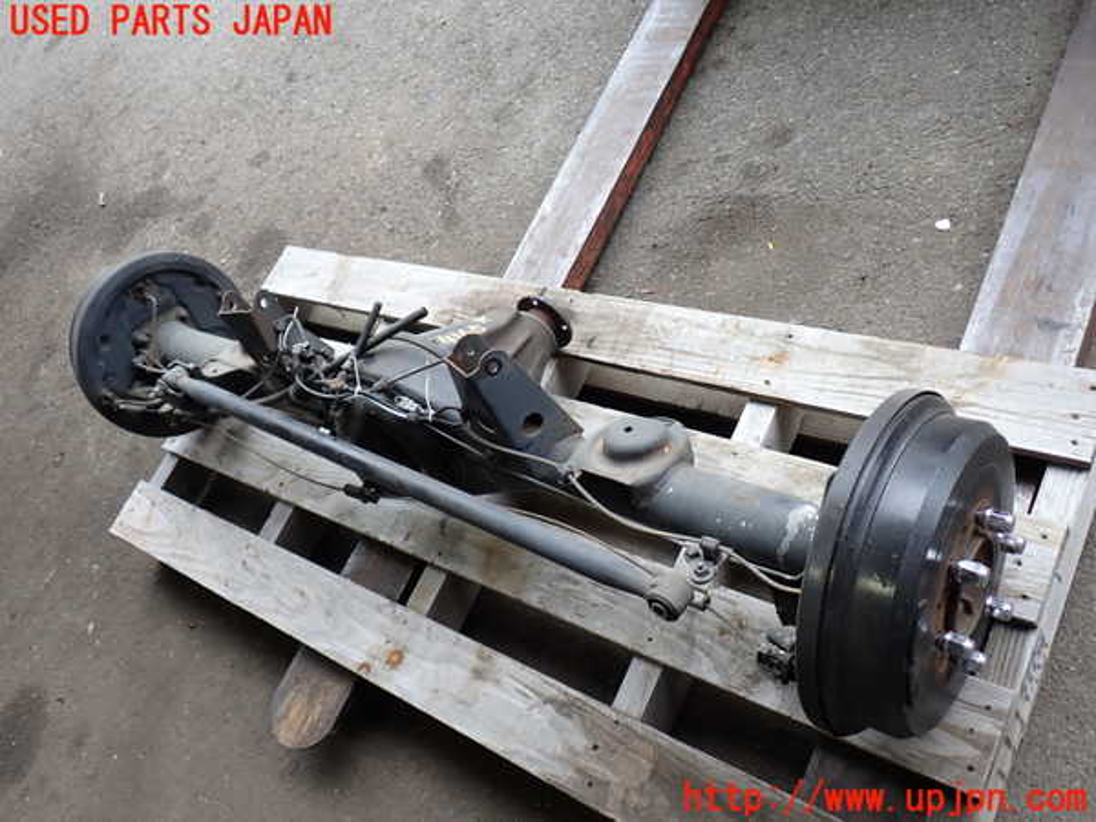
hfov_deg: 60.0
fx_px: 950
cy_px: 411
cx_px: 548
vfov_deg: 46.8
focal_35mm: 30
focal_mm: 5.4
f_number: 2.3
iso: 100
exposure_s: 1/100
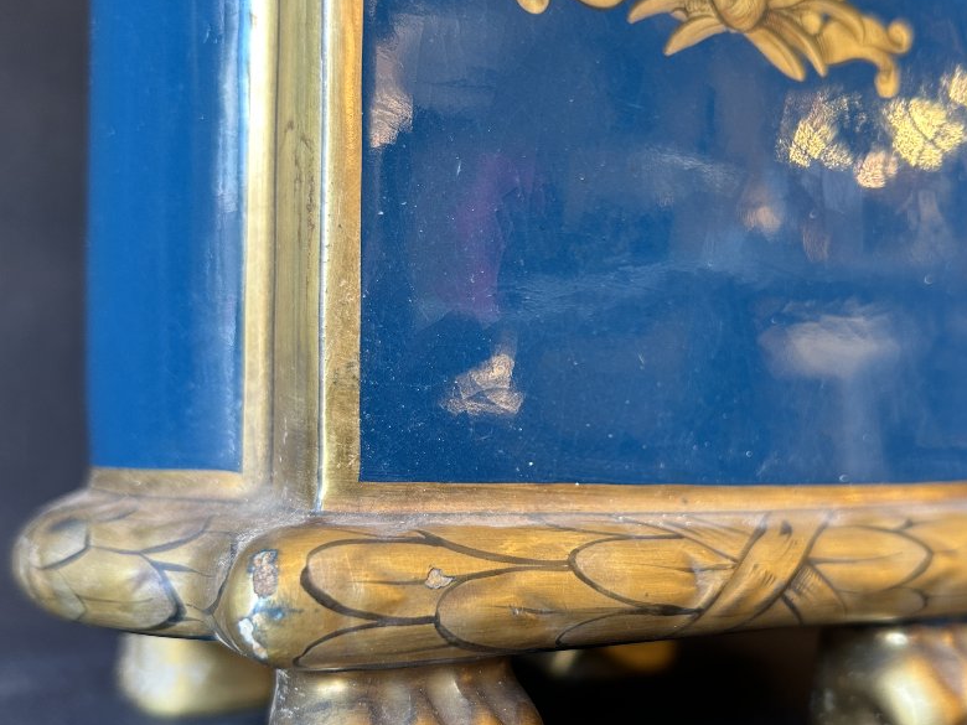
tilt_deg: -1.1
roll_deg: -1.4
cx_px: 585
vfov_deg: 35.8
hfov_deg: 46.5
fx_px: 1117
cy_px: 452
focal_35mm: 40
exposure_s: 1/50
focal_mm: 5.7
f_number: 1.5
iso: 80
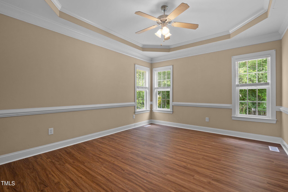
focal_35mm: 16
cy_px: 96
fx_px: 128
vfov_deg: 73.7
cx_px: 144
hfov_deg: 96.7
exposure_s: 1/3
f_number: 8
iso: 400
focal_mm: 16
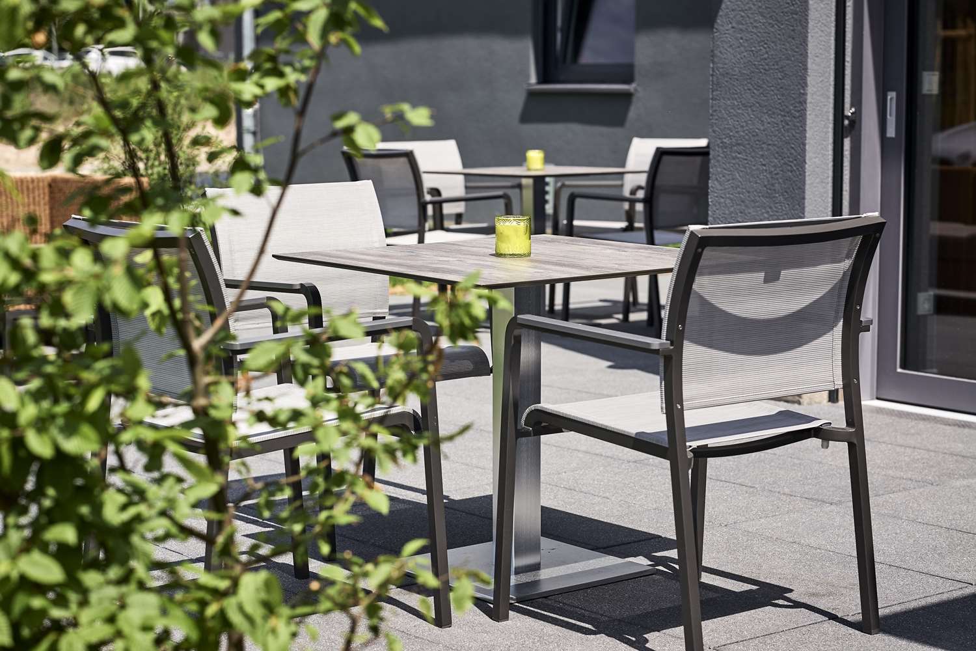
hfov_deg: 27.0
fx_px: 2033
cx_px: 488
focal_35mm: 75
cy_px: 326
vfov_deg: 18.2
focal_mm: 75
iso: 50
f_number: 5
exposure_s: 1/400
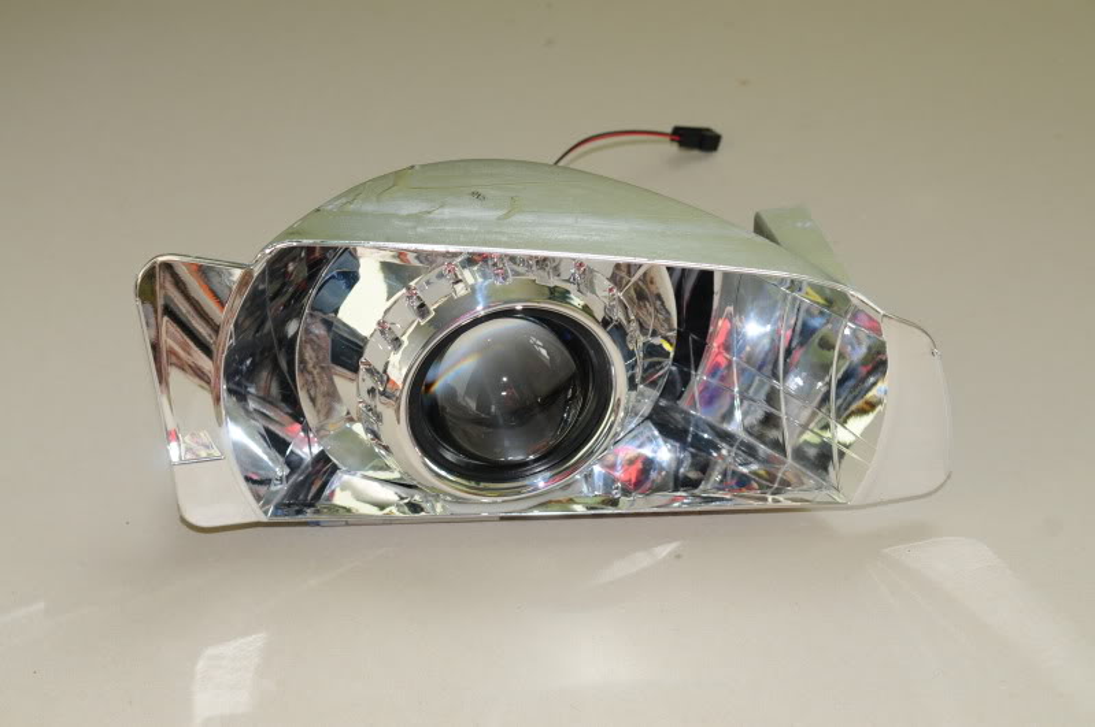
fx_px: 1732
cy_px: 364
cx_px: 548
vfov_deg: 23.7
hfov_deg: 35.1
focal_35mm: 57
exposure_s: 1/60
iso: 200
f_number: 5.6
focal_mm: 38
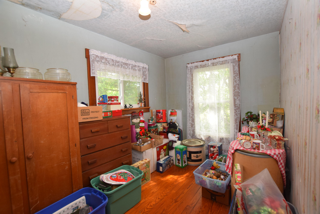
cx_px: 160
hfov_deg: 100.3
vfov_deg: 77.4
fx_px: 133
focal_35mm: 15
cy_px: 107
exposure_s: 1/100
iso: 800
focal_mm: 10
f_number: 5
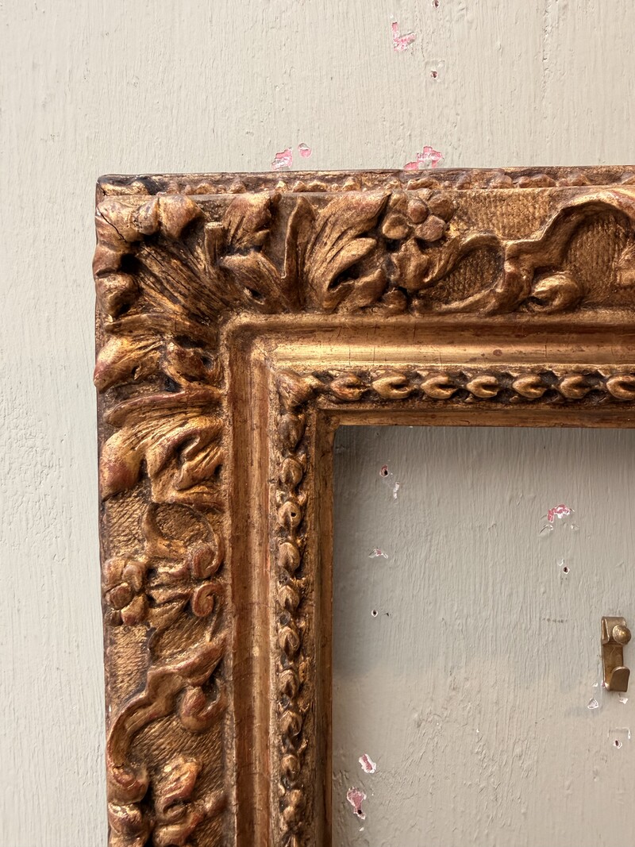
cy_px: 424
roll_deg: -1.1
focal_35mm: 24
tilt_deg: -1.2
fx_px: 587
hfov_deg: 56.8
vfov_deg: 71.6
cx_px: 318
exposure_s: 1/50
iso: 200
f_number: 2.2
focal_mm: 2.22
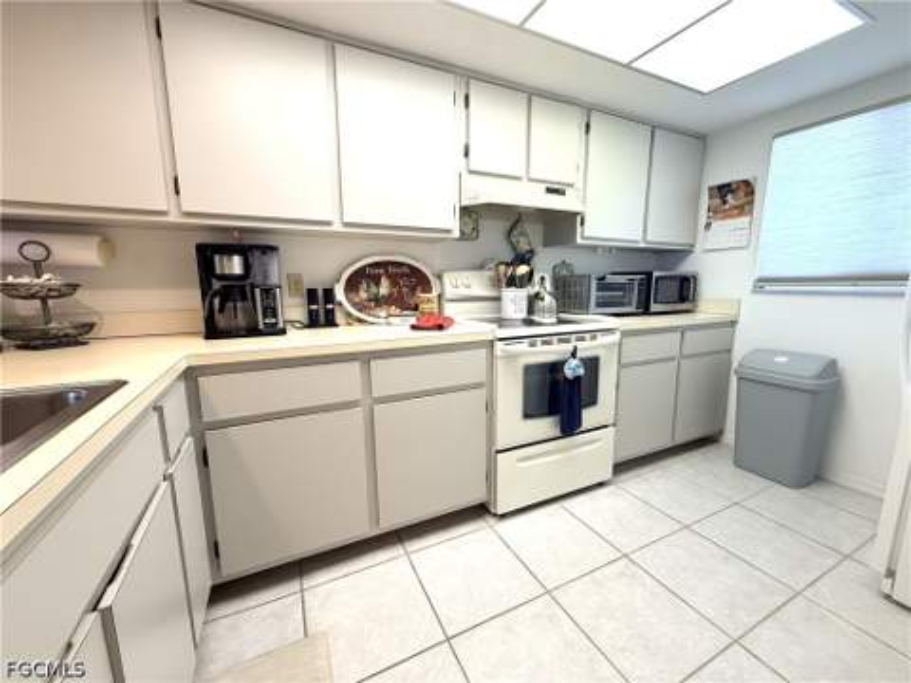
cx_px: 456
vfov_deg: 85.7
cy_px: 342
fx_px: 368
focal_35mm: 14
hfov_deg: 102.1
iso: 160
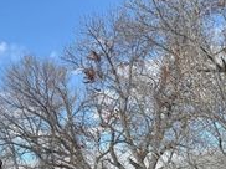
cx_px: -27
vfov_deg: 20.1
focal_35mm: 66
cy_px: 229
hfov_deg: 26.9
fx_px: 430
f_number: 1.78
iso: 80
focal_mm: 6.76
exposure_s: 1/1812
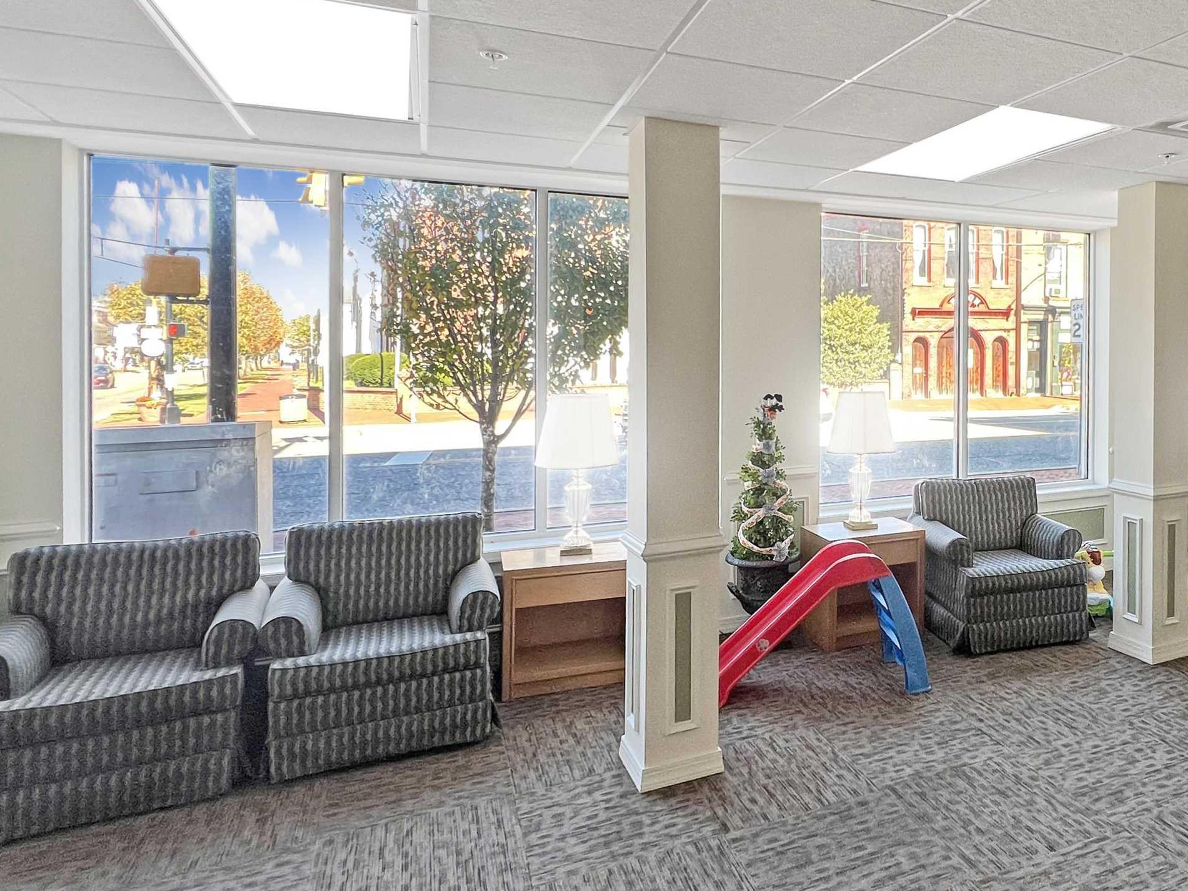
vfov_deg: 61.5
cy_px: 612
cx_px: 883
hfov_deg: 73.7
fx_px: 721
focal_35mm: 21
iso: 40
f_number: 1.8
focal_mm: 1.57
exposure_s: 1/99
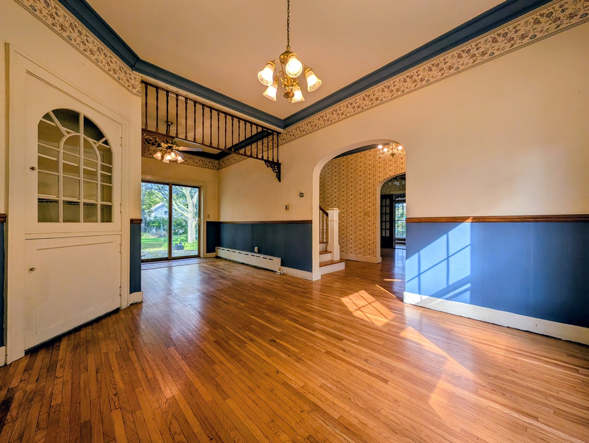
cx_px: 294
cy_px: 222
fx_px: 204
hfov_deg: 110.5
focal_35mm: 12
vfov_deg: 94.6
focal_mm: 2.02
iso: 54
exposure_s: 1/468
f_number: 1.7
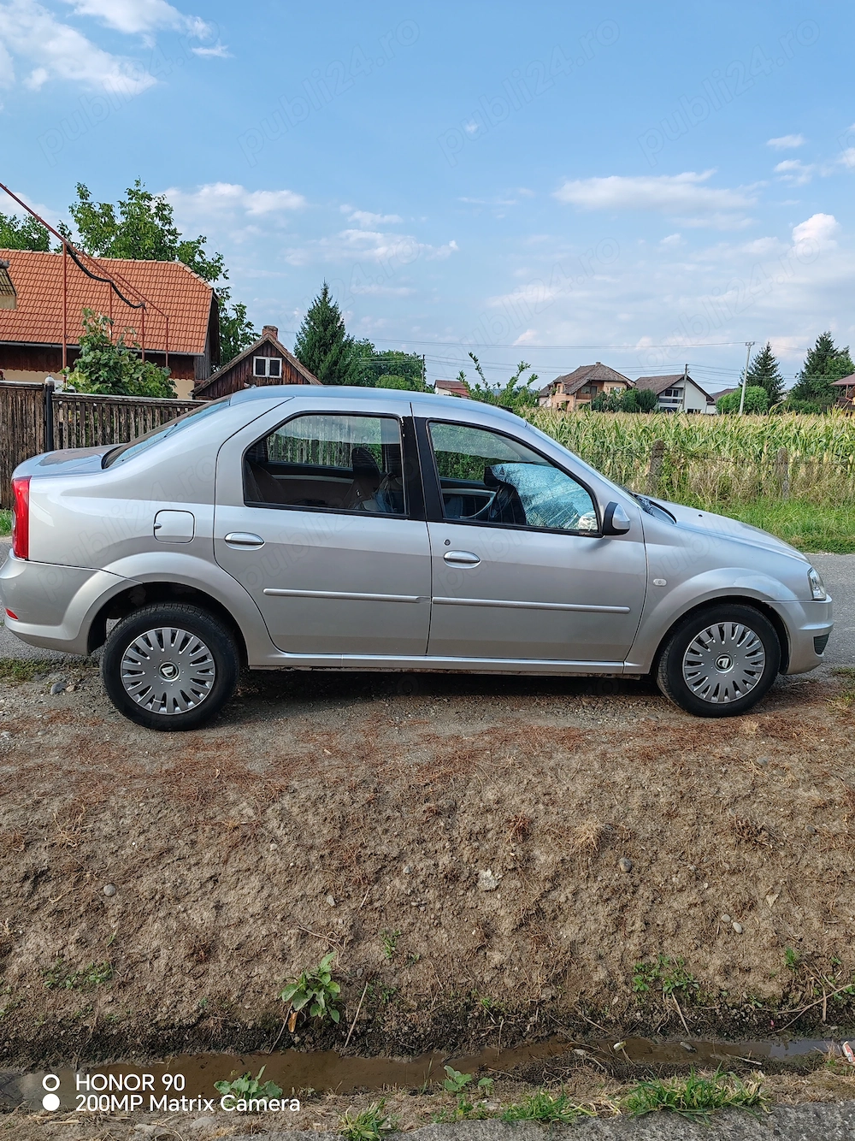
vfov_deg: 65.3
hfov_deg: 51.3
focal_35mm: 27
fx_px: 889
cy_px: 570
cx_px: 428
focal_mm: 6.12
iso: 50
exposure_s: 1/280
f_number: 1.9
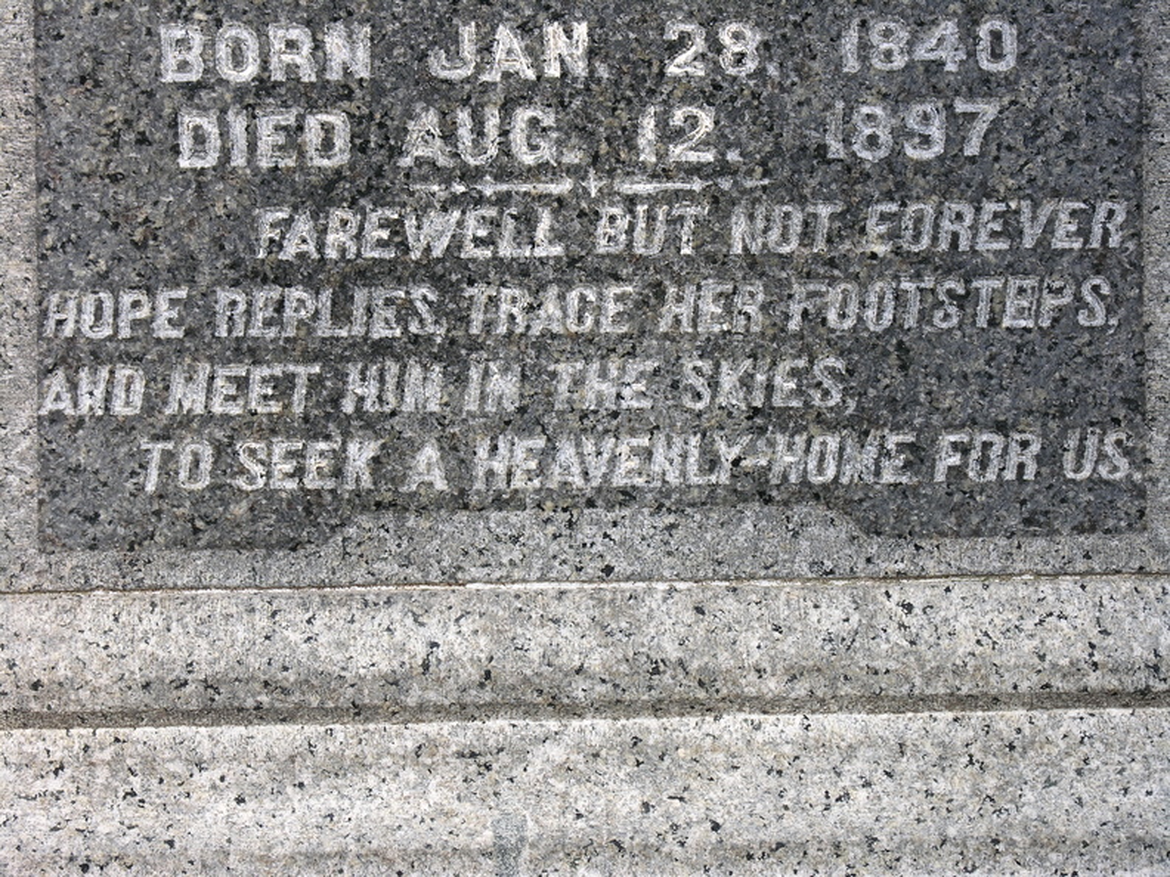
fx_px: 3887
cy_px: 438
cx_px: 585
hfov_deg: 17.1
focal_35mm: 115
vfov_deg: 12.9
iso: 50
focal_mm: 29.3
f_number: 5.2
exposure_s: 1/153
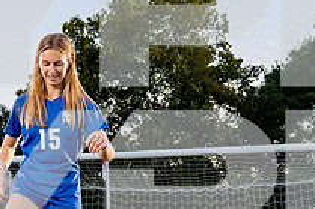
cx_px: 30
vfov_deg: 13.4
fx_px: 883
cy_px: 185
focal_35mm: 101
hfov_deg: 19.8
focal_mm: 33
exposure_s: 1/250
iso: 800
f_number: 4
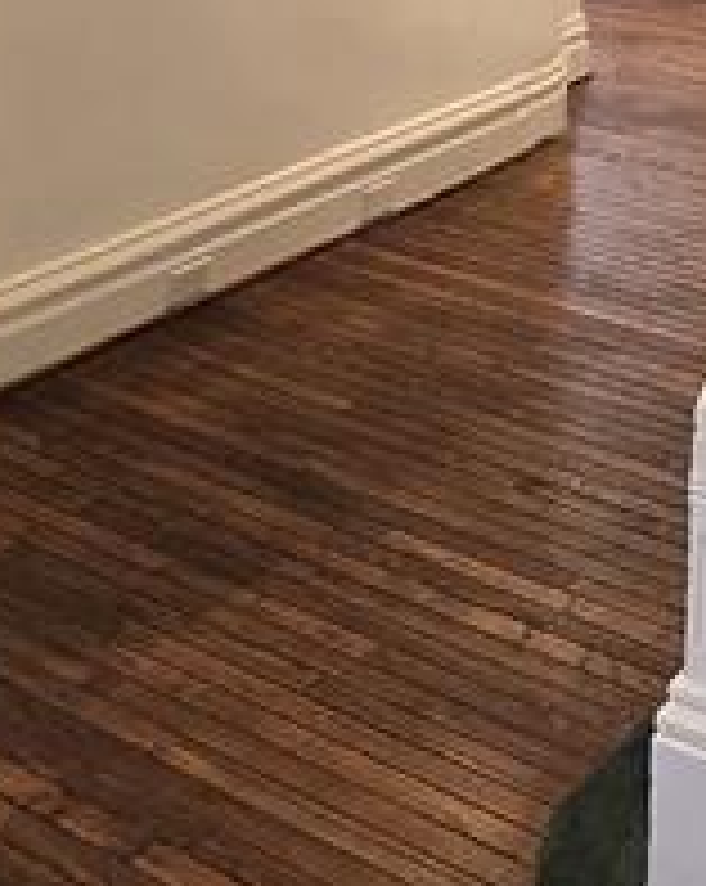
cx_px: 369
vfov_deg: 25.2
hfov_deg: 23.1
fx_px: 1728
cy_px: -234
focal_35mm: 66
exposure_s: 1/60
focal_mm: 2.2
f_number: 2.2
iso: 200
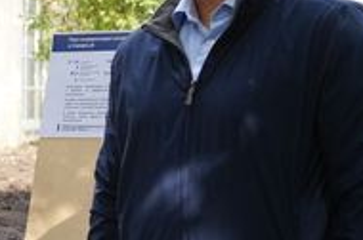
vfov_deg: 11.5
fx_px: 1188
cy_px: 200
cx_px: -261
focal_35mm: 118
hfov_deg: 15.3
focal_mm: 32
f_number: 4.5
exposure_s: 1/1000
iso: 1000
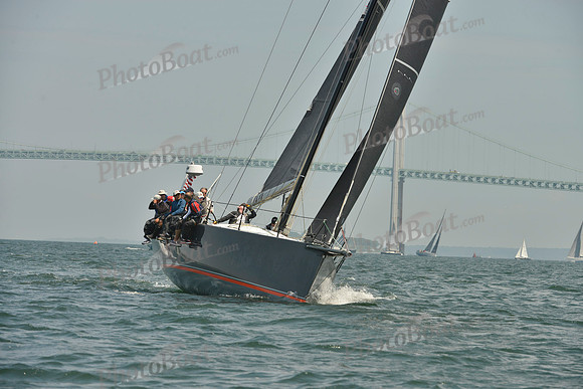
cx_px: 292
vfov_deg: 6.9
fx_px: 3239
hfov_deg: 10.3
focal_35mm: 200
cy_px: 194
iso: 280
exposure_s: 1/1000
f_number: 9
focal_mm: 200
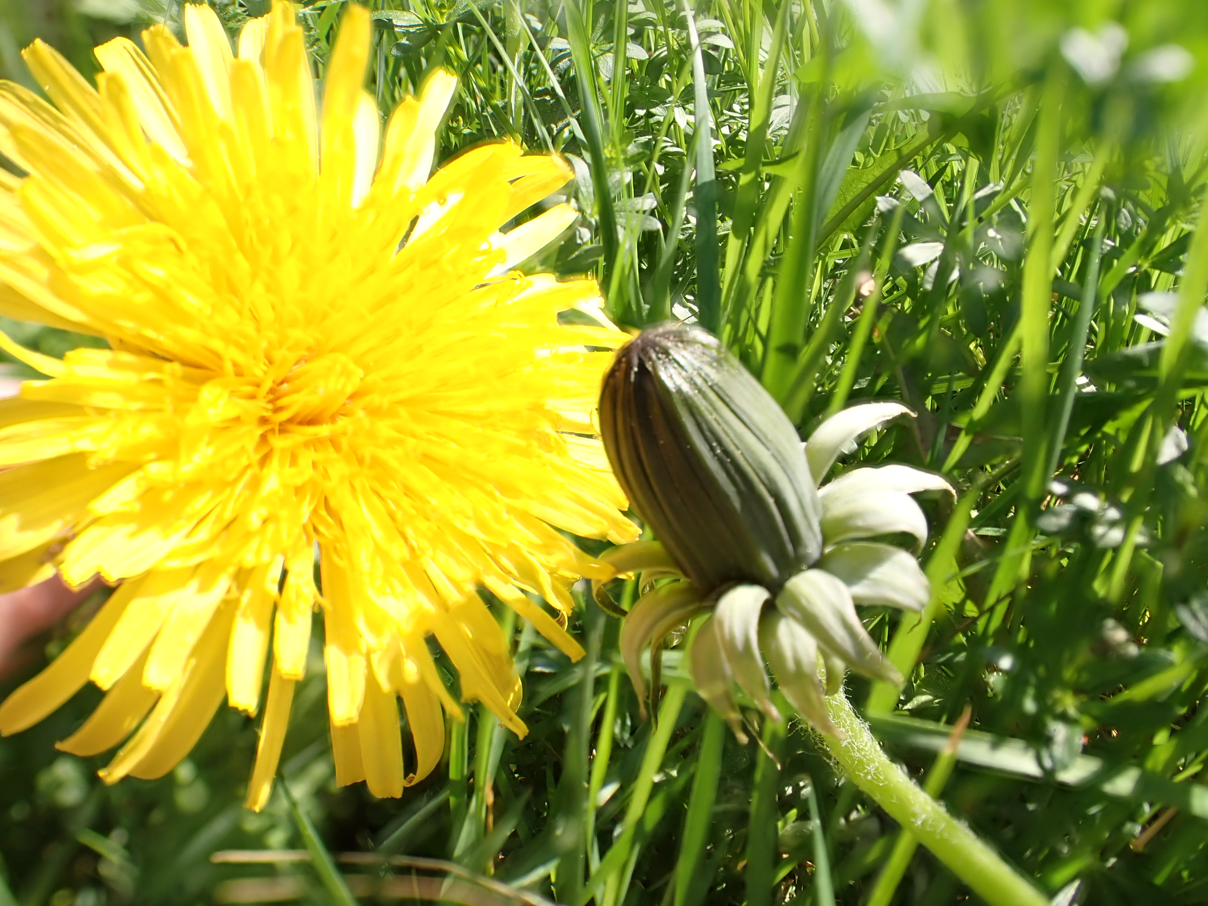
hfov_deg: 60.0
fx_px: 1047
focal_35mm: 30
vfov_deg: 46.8
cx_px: 604
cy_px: 453
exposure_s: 1/400
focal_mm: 5.4
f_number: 3.2
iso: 100
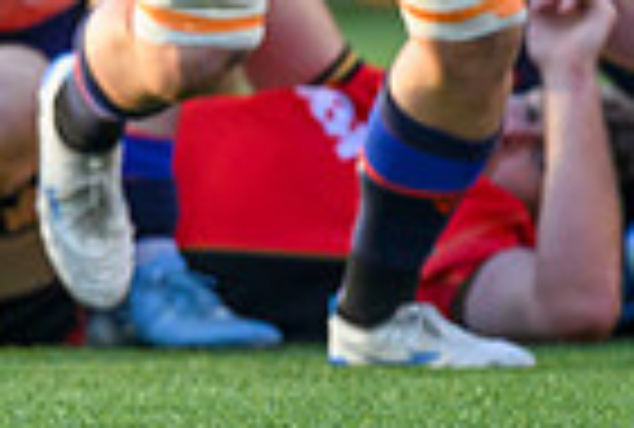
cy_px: -99
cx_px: -801
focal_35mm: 2279
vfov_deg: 0.6
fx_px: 40264
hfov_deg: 0.9
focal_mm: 400
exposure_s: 1/2500
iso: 1600
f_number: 3.2
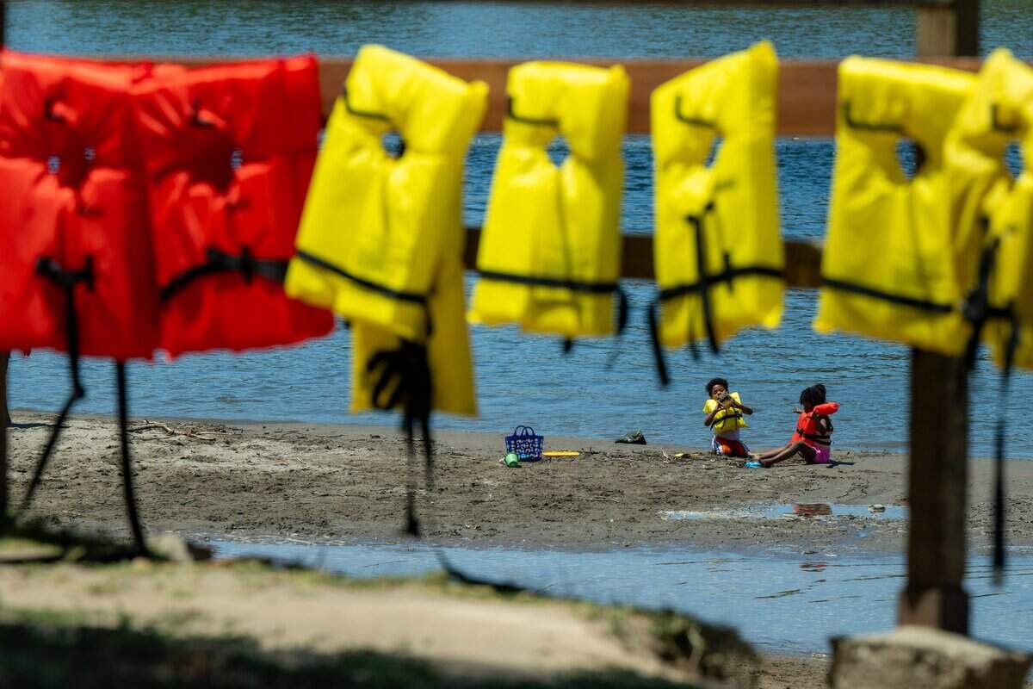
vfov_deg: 5.7
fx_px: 6886
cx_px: 516
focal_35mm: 240
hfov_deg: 8.6
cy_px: 344
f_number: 9
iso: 200
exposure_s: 1/500
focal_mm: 240
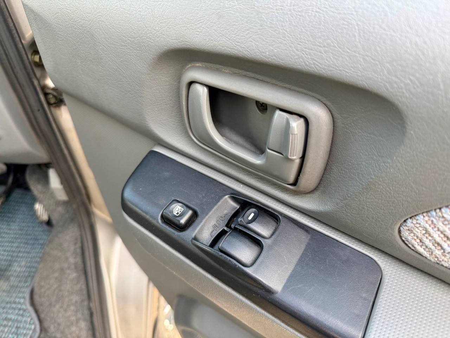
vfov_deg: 56.8
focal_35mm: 24
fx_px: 312
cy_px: 169
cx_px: 225
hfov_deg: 71.6
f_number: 1.78
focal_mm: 6.76
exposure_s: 1/179
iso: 200
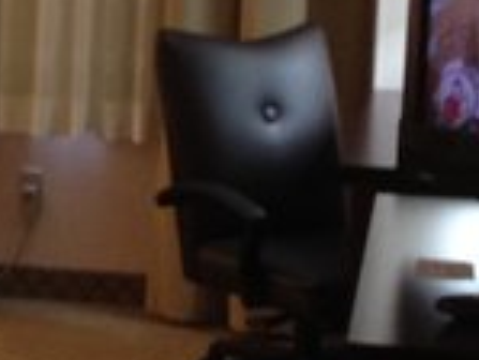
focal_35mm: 188
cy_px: 132
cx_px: -125
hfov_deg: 10.3
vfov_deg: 7.9
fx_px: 2604
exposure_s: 1/20
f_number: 2.4
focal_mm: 4.28
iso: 125
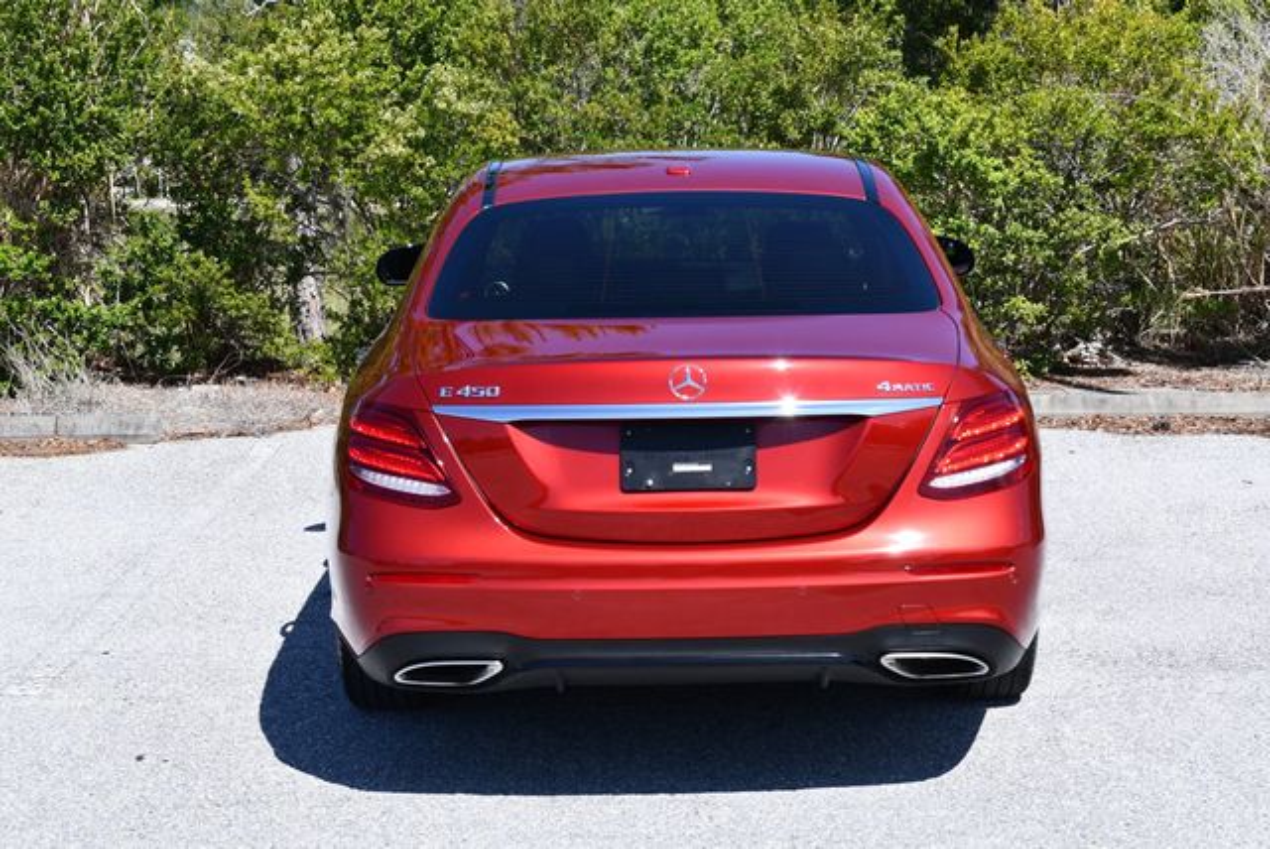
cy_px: 424
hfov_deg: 29.6
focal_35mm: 68
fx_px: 2401
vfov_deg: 20.1
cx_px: 635
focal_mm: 34
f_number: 8
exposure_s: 1/250
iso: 140
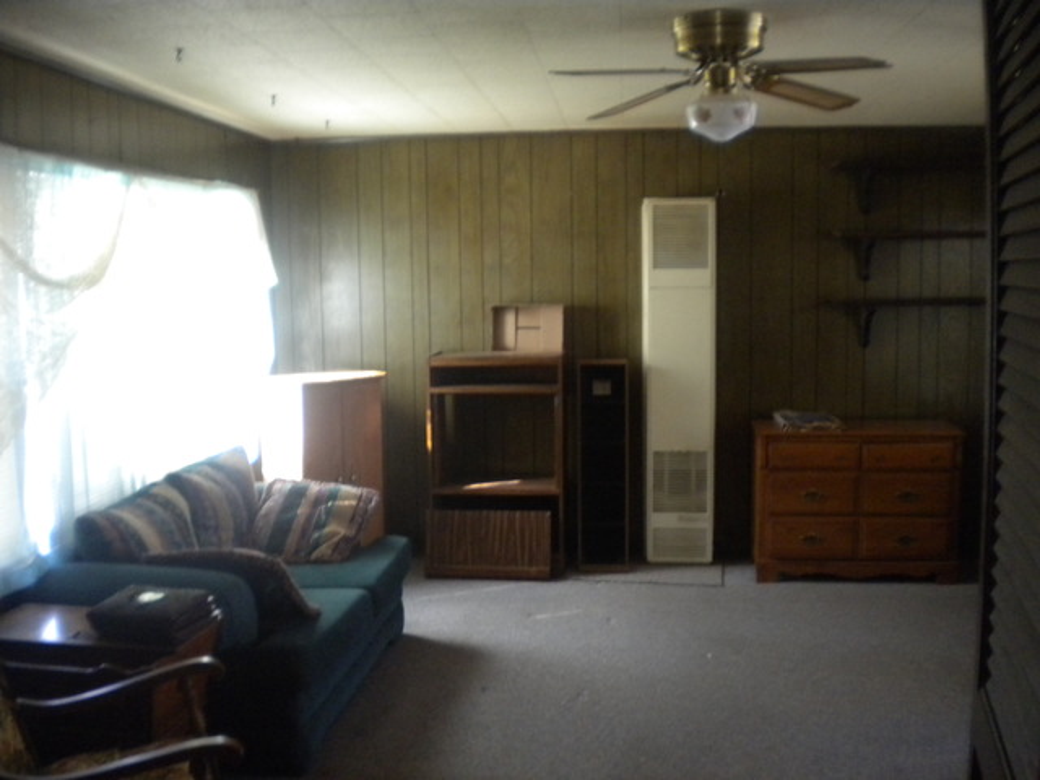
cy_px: 390
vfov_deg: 40.7
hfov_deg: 52.6
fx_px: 1052
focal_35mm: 35
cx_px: 520
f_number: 3.1
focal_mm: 6.3
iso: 400
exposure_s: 1/35.3
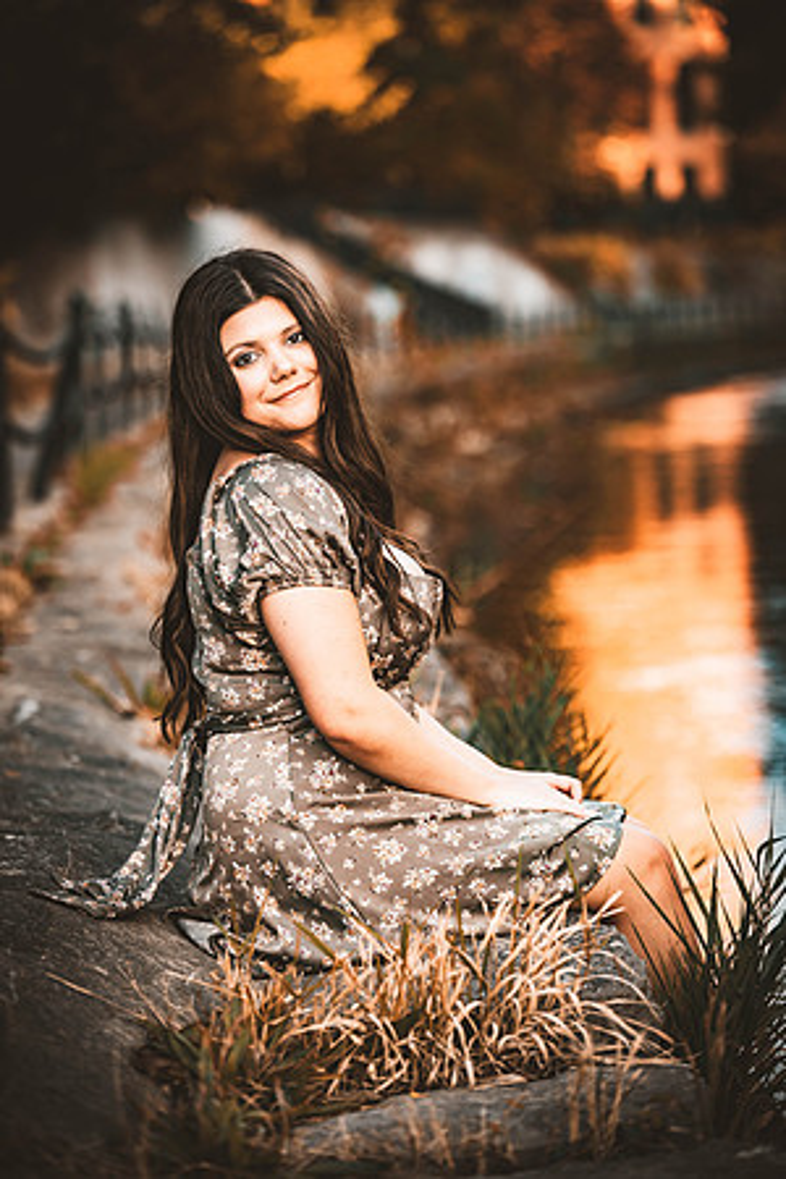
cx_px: 393
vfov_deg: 18.6
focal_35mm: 110
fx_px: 3602
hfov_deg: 12.5
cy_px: 590
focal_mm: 110
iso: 400
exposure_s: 1/500
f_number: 2.8
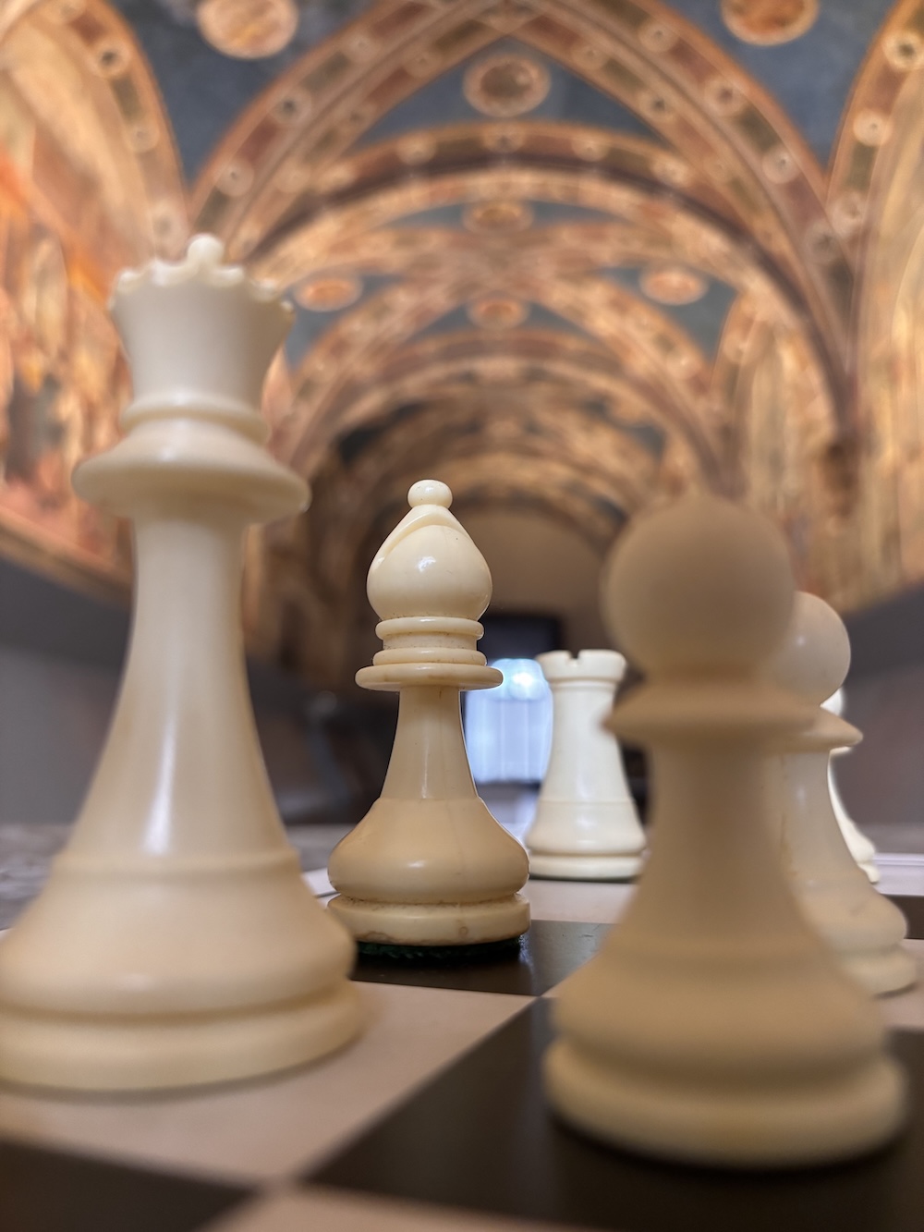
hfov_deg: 53.1
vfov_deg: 67.3
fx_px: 925
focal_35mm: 26
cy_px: 616
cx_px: 462
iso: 500
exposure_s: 1/50
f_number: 1.6
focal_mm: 5.96
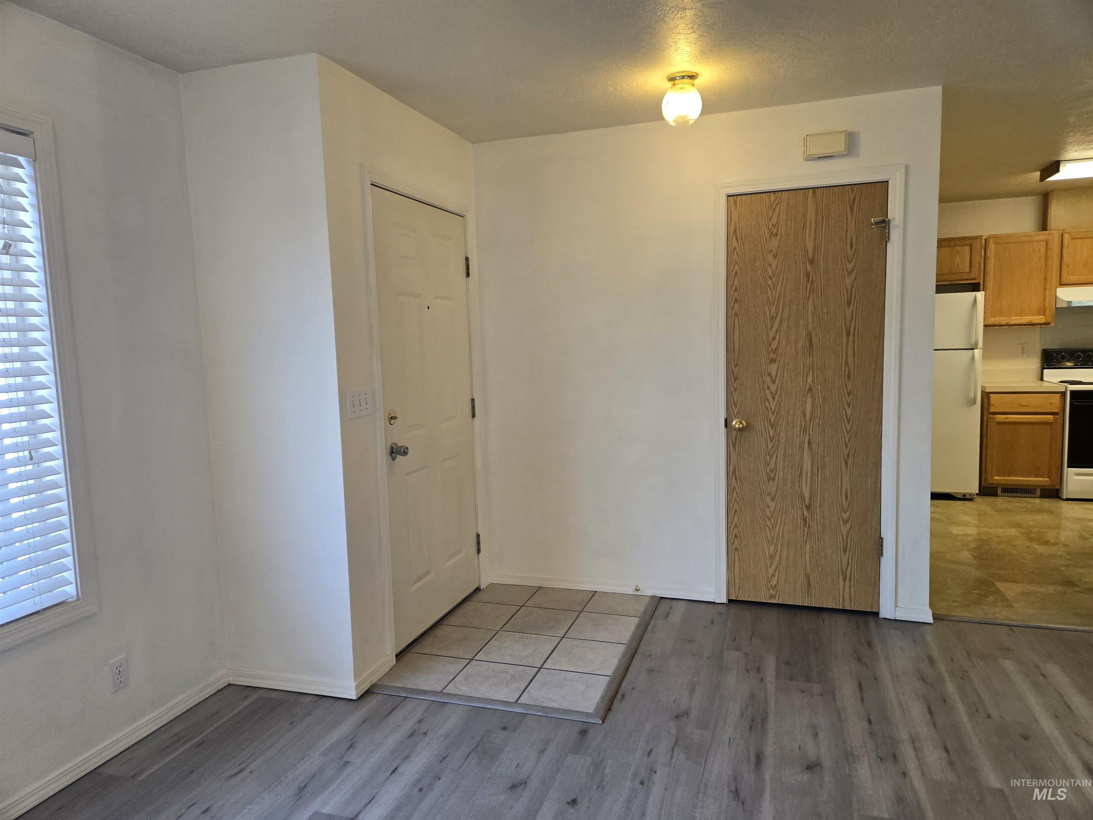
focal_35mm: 23
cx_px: 546
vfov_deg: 58.9
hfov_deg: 73.9
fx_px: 726
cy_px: 410
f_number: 1.8
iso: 125
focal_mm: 5.4
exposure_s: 1/120
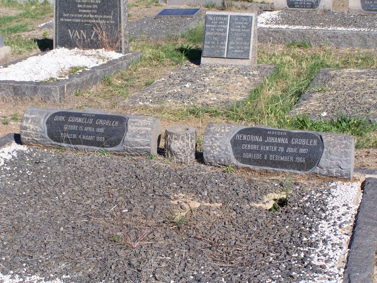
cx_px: 188
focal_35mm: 75
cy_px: 142
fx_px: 817
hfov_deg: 26.0
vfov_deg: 19.6
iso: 80
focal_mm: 12.4
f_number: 4.5
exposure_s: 1/750
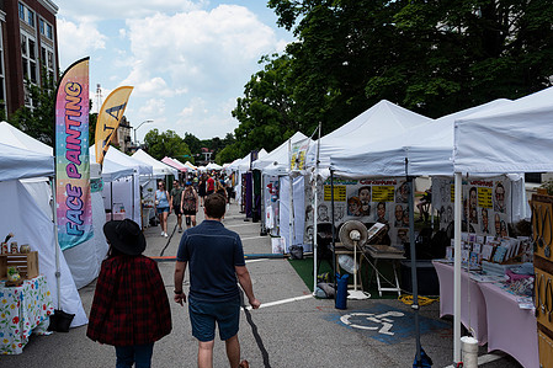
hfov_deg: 59.3
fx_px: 476
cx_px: 197
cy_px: 178
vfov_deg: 42.3
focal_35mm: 31
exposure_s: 1/640
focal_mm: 24
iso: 50
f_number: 4
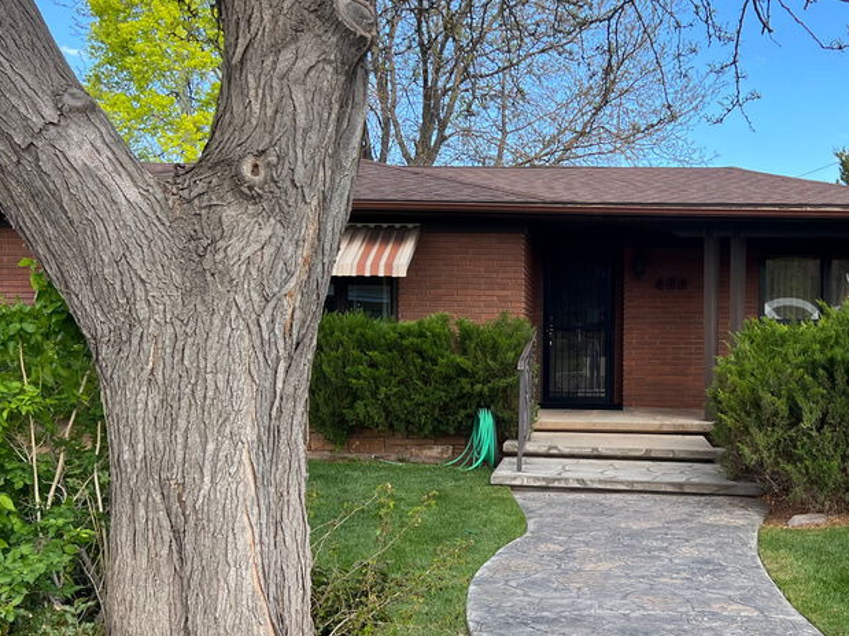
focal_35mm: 43
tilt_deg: -2.4
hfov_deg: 43.0
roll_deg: -1.3
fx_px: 1054
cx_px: 595
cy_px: 365
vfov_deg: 33.5
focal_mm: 5.7
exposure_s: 1/853
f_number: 1.5
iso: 50
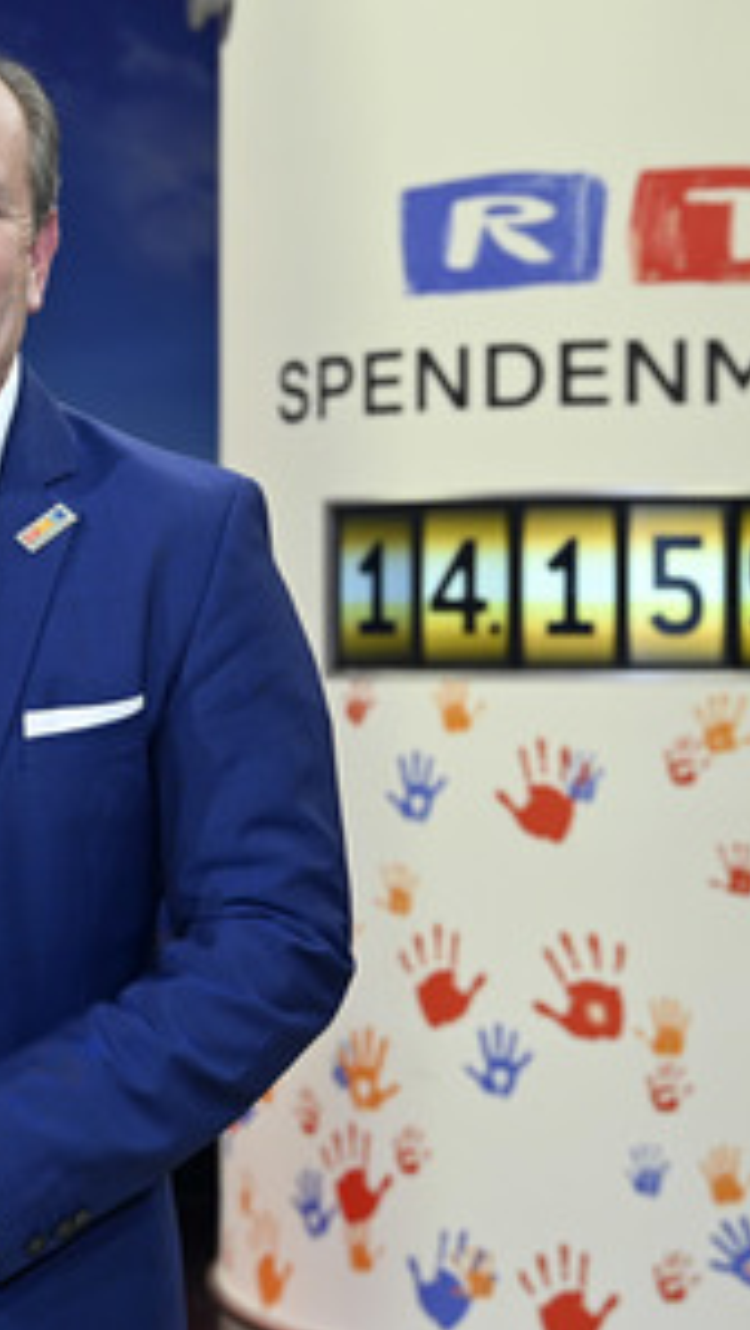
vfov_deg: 32.3
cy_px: 665
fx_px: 2294
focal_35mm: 65
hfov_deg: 18.5
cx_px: 194
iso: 1000
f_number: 4
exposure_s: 1/200
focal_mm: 41
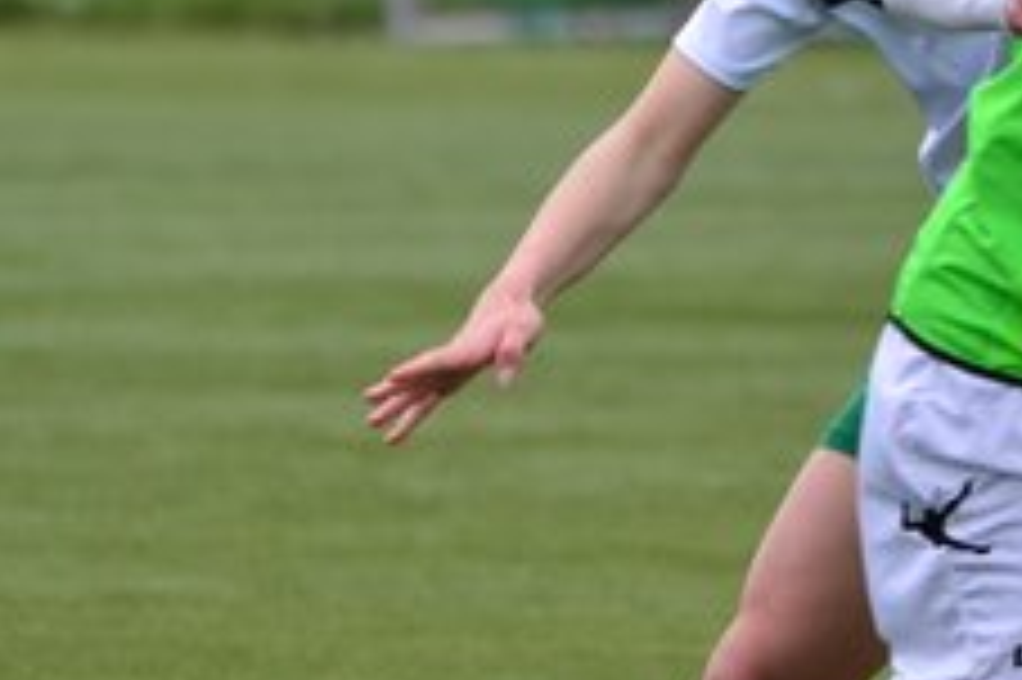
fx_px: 37445
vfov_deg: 1.0
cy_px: 347
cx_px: 1351
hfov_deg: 1.6
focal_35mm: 1320
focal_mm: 250
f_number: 5.6
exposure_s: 1/500
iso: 160
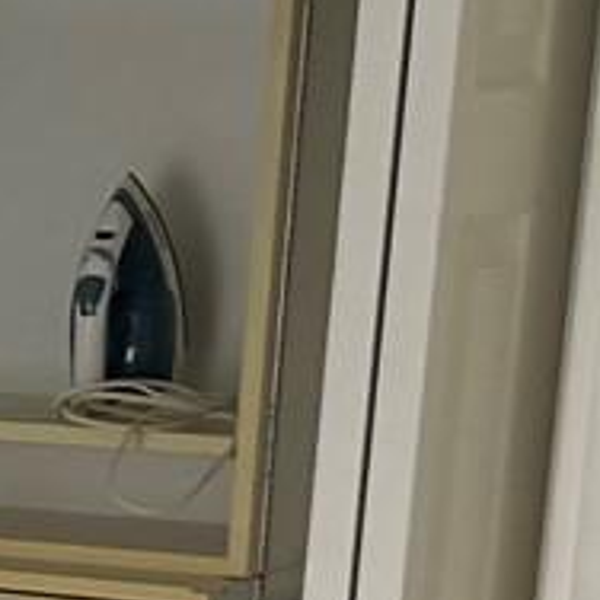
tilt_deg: -11.5
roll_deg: +1.4
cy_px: 724
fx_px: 3549
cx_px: -1666
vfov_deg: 9.5
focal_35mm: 181
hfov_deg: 7.4
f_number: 1.78
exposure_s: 1/60
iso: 200
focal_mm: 6.76
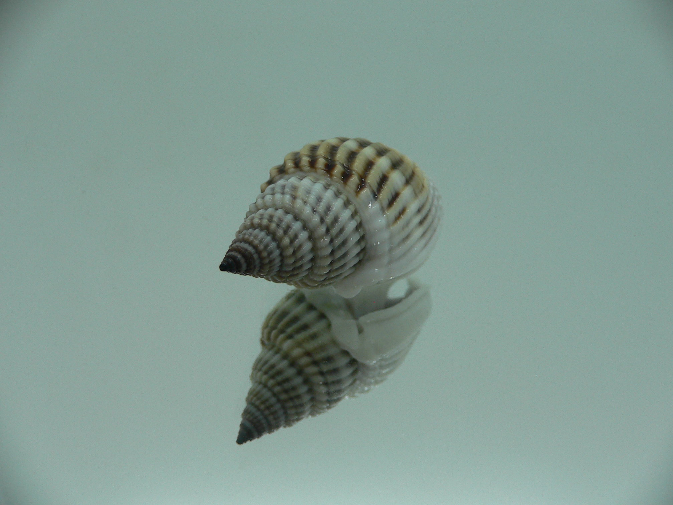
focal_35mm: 35
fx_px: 680
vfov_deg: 40.7
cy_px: 252
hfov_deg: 52.6
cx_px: 336
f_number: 2.8
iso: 80
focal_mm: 4.6
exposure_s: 1/60
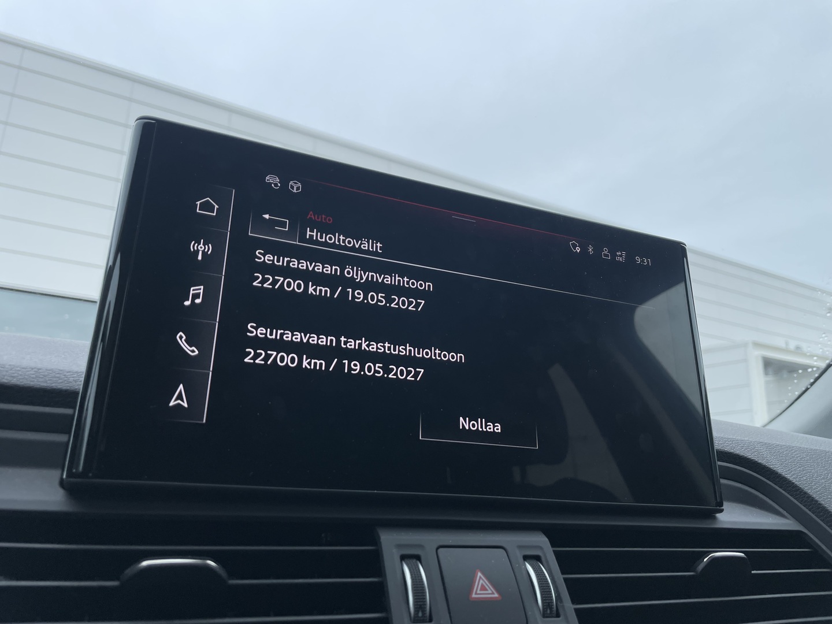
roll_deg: -1.5
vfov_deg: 53.1
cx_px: 416
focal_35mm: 26
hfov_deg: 67.3
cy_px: 312
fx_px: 625
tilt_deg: +15.4
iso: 32
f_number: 1.6
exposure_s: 1/587
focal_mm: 4.2
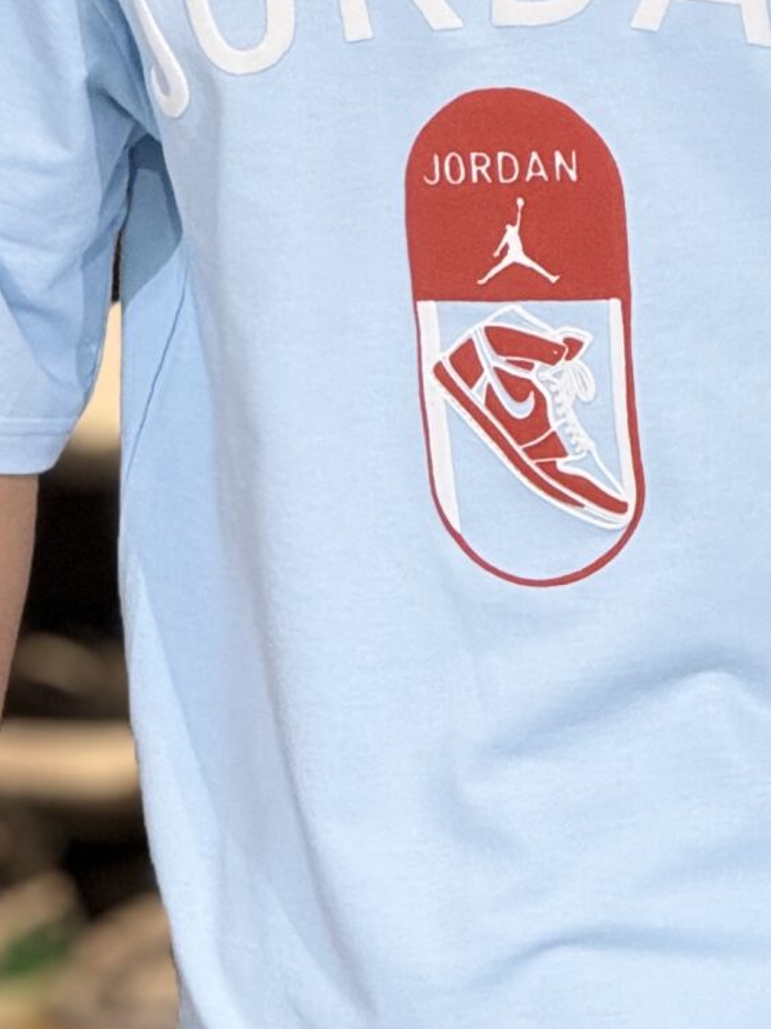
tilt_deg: -6.1
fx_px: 12242
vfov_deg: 4.8
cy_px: 281
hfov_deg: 3.6
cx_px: 583
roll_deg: -1.6
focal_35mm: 412
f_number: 2.8
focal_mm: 15.66
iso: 100
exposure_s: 1/100
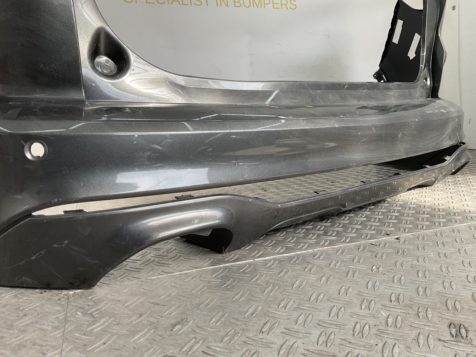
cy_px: 178
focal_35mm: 29
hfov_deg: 61.7
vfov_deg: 48.2
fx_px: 399
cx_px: 238
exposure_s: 1/226
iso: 16
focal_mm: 3
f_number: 1.8
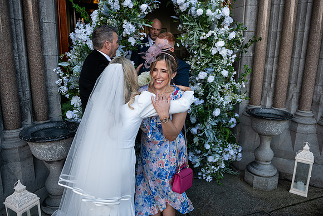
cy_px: 108
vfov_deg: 48.0
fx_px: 242
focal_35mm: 27
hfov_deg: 67.4
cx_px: 162
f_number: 3.5
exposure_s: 1/1600
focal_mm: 27
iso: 500
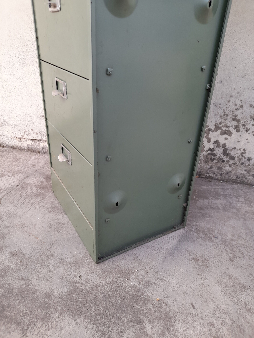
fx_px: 245
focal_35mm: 25
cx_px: 127
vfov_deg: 69.4
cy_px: 169
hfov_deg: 54.9
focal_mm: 4.6
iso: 25
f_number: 2
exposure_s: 1/50
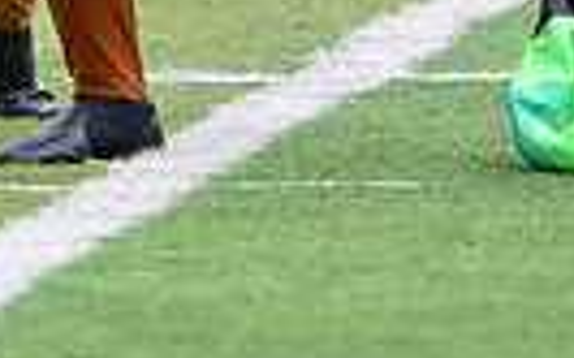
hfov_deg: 2.3
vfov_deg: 1.5
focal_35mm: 899
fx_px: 14057
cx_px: 203
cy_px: -513
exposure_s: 1/400
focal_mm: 260
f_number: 4.5
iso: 640
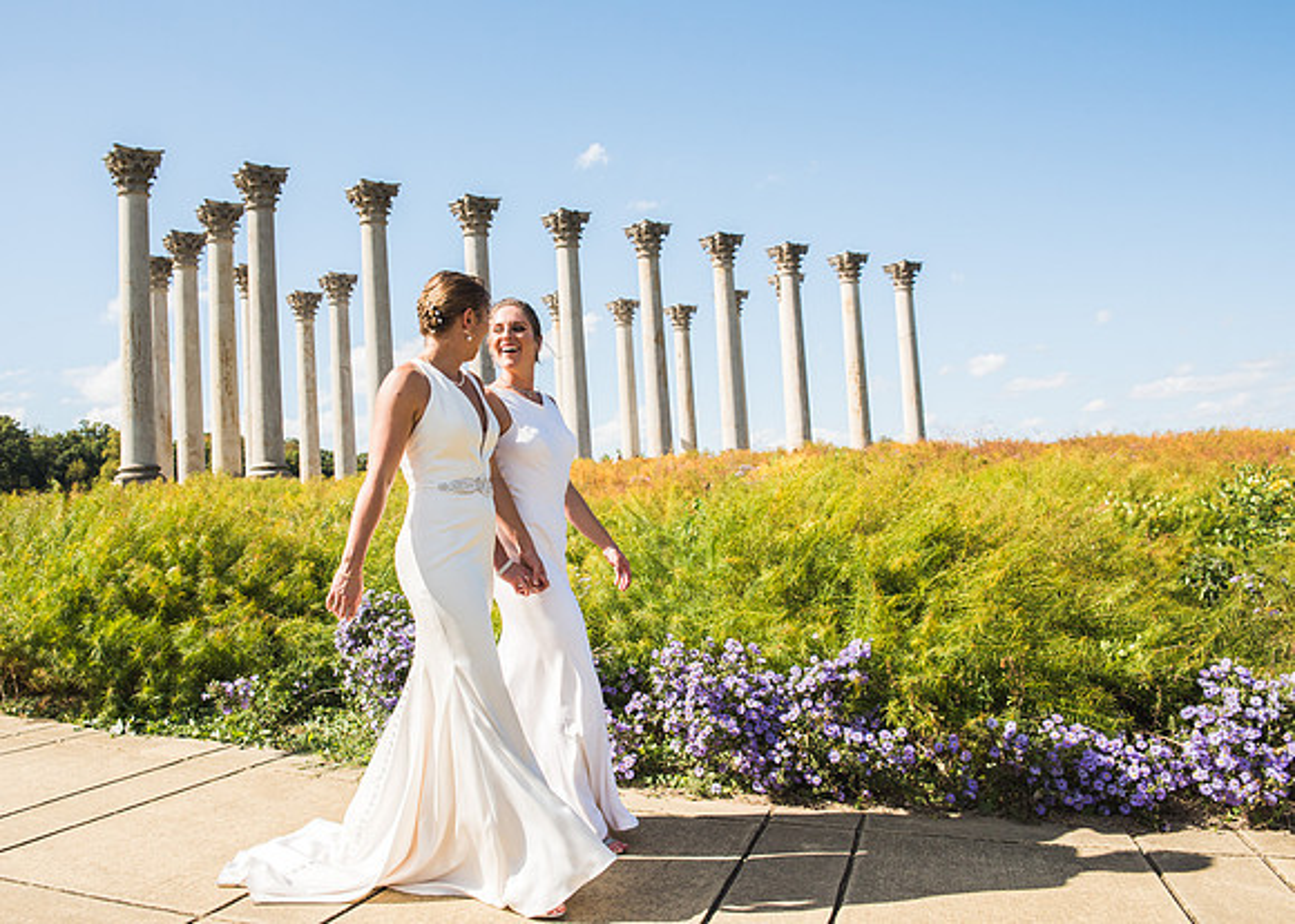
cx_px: 592
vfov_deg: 41.8
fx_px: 1211
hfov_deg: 56.2
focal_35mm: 33
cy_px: 455
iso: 200
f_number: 5.6
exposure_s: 1/2000
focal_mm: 31
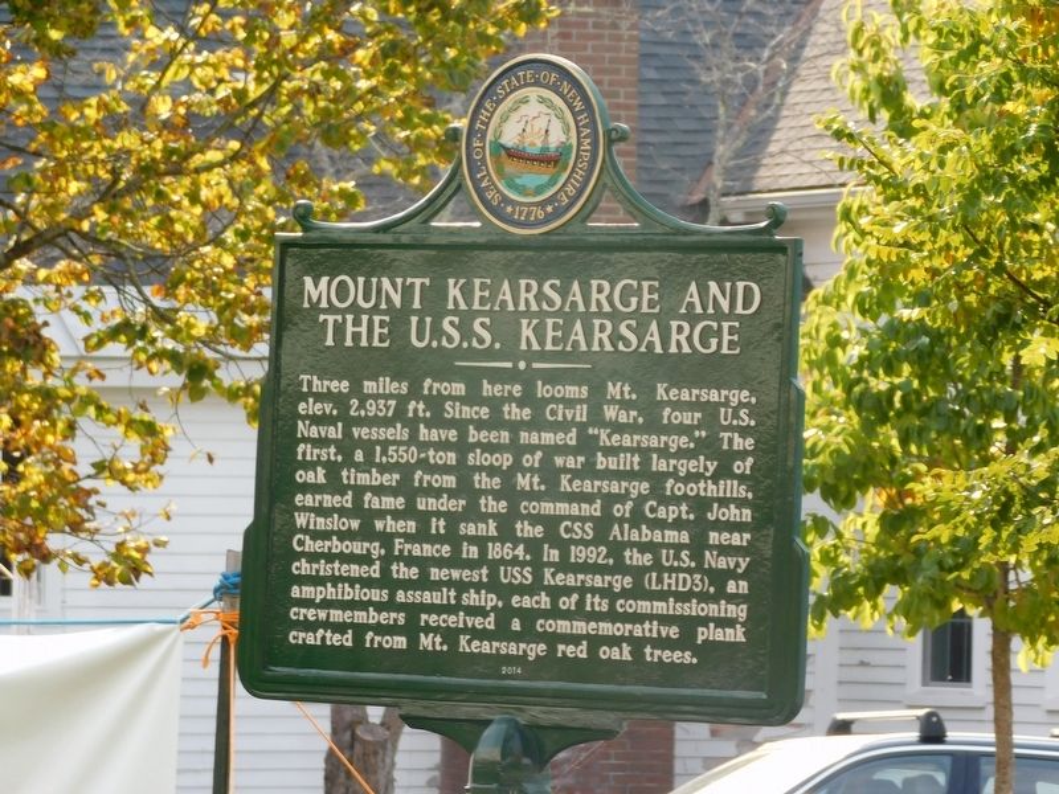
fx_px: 8138
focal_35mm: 266
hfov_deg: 7.4
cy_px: 397
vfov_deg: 5.6
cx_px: 530
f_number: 5.7
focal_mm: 47.2
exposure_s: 1/100
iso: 125
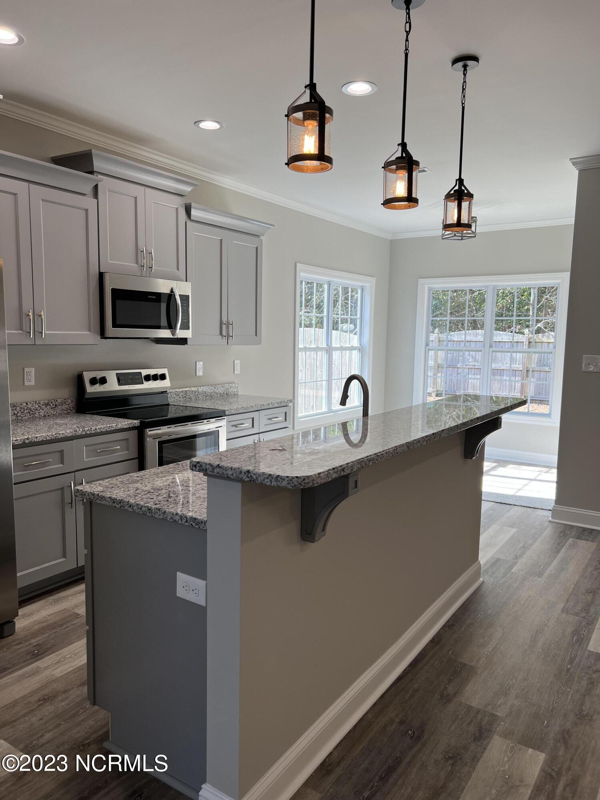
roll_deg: +1.0
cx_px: 300
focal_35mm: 26
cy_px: 400
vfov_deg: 67.3
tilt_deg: -5.6
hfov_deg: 53.1
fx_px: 601
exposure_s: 1/227
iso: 40
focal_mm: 5.7
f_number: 1.5
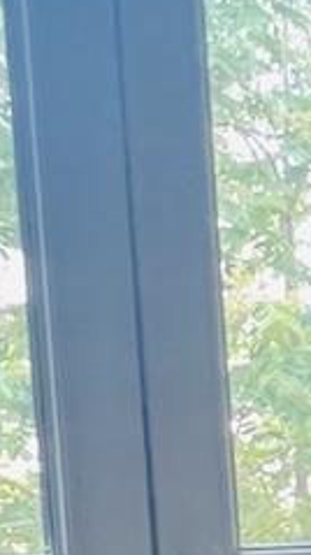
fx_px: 1675
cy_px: 639
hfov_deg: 7.4
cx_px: 1258
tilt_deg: -5.8
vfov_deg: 18.0
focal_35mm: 114
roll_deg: -0.3
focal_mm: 1.57
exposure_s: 1/99
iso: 160
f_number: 1.8
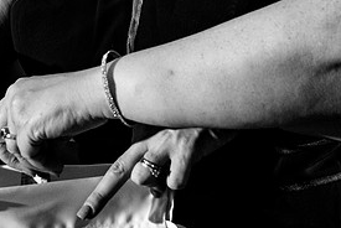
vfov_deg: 10.9
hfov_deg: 16.4
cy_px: 25
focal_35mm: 125
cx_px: 188
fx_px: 1185
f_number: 4
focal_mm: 35
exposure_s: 1/125
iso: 1250
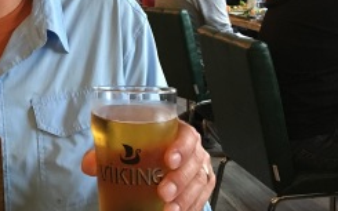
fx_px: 635
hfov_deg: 27.9
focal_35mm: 69
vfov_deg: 18.5
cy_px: 12
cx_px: -5
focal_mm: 4.15
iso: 200
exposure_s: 1/20
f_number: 2.2
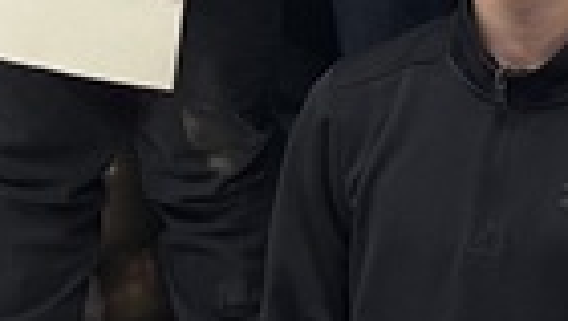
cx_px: 889
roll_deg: -1.4
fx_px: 2879
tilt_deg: -13.4
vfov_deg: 6.2
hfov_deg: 10.8
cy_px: -276
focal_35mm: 191
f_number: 1.78
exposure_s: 1/60
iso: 250
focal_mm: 6.76
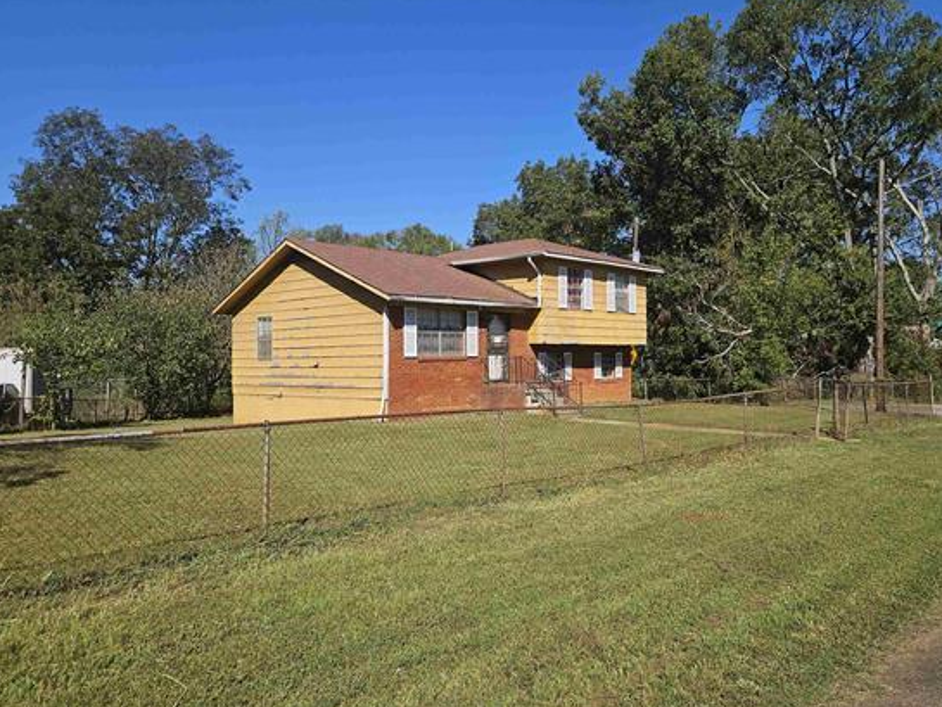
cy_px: 341
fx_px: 735
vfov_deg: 51.4
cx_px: 536
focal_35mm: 27
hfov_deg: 65.0
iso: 25
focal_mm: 5.4
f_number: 1.8
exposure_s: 1/2327
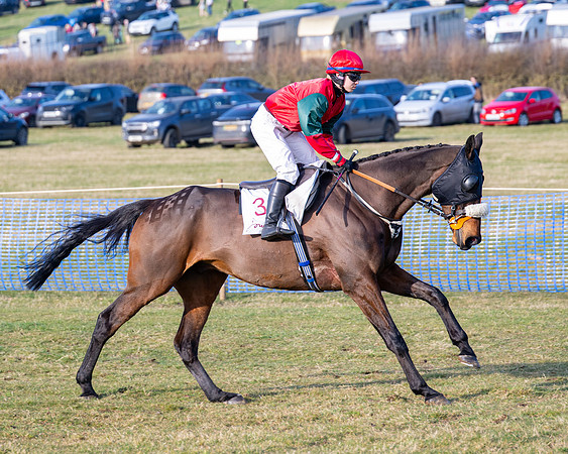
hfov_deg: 10.8
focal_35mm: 179
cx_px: 233
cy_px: 204
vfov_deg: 8.6
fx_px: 3004
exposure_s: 1/800
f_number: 2.8
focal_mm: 96
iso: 125
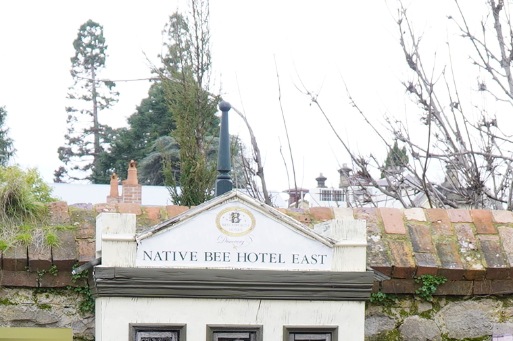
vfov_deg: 12.1
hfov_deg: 19.1
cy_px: 523
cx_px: 289
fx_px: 1524
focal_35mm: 107
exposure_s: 1/80
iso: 100
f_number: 4.5
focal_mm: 18
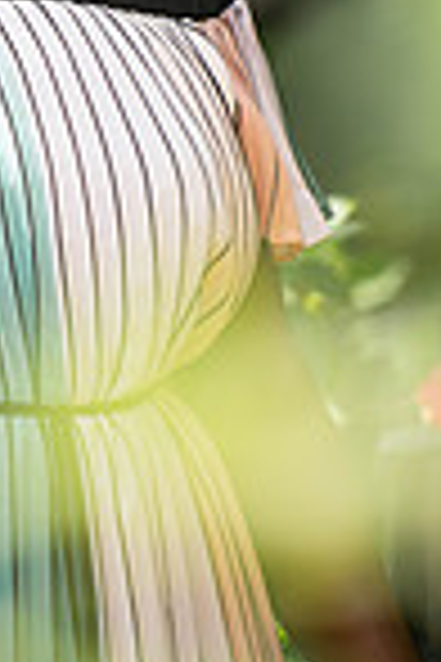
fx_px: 11281
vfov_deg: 3.4
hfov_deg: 2.2
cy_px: 14
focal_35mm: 614
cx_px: -104
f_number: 2.8
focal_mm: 200
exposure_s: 1/1250
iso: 160
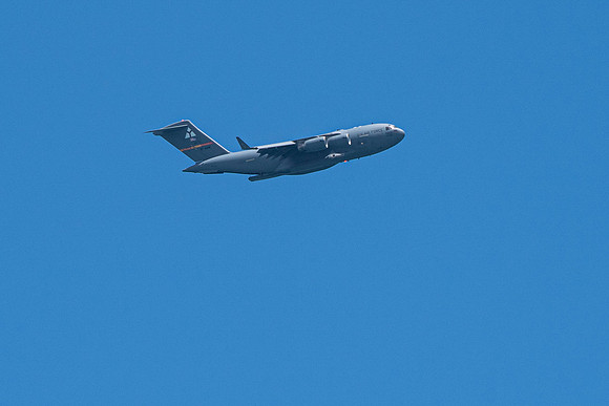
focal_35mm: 518
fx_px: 8772
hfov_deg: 4.0
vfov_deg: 2.7
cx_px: 298
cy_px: 160
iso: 640
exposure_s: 1/1250
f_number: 10
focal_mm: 218
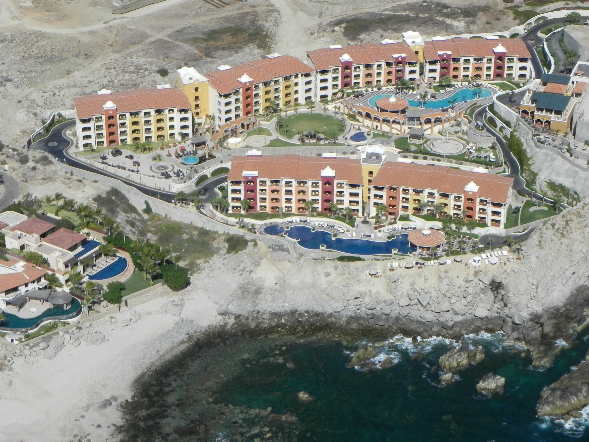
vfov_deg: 17.4
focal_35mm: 85
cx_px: 294
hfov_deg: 23.0
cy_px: 221
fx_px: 1446
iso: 160
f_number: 8
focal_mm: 15.1
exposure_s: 1/766
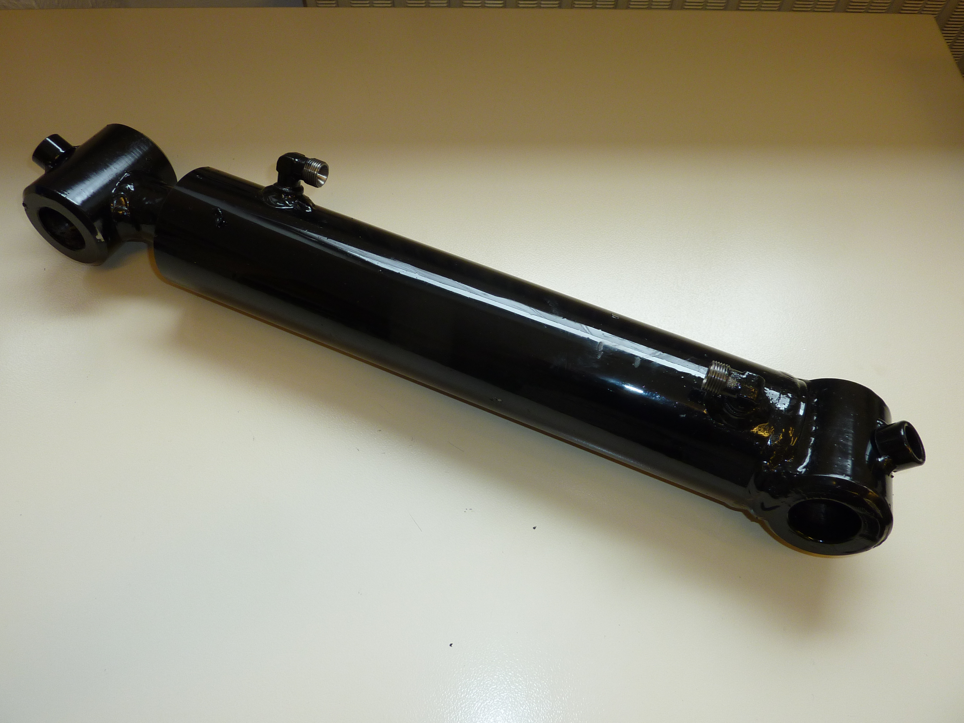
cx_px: 482
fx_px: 696
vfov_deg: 54.9
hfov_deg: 69.4
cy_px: 362
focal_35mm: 25
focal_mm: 4.1
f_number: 4
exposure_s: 1/30
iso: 100
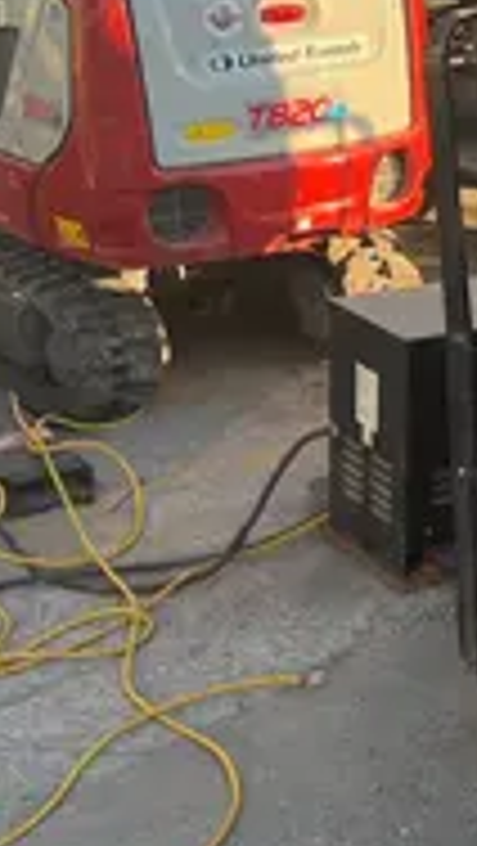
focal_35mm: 83
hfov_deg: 12.5
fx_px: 1863
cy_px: 146
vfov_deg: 25.1
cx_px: 1012
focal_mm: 5.1
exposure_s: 1/583
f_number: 1.6
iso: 50
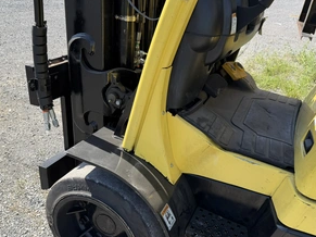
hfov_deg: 55.3
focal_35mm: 33
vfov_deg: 42.6
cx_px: 147
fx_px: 301
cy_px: 146
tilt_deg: -30.2
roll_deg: -3.1
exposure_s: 1/1855
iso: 80
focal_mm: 6.76
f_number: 1.78
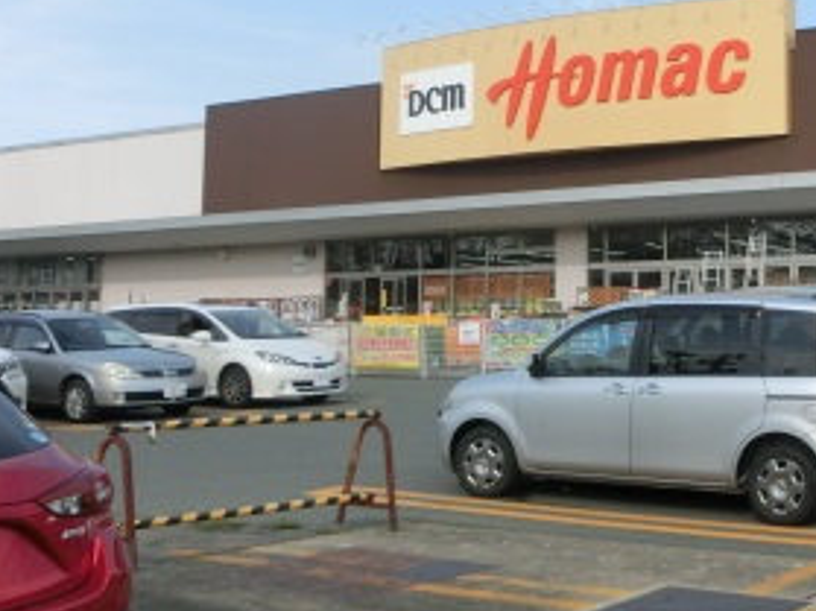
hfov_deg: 33.1
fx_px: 1296
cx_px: 737
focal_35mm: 55
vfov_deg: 26.4
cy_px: 193
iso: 80
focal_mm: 4.24
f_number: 7.9
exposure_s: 1/160
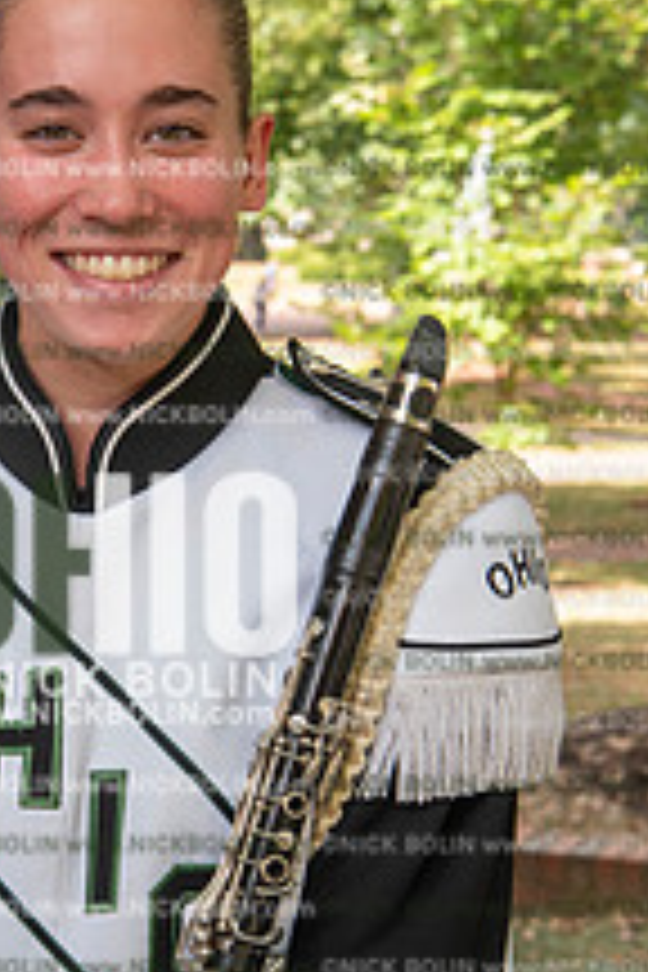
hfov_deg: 13.1
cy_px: 598
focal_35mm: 104
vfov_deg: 19.6
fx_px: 2808
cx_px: 108
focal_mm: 50
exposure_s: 1/100
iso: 500
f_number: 8
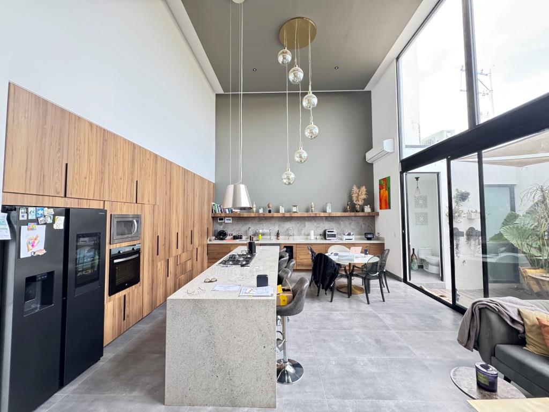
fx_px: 222
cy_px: 206
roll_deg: +1.5
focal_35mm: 14
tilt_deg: +4.5
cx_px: 274
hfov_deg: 102.1
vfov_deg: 85.7
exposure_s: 1/99
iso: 320
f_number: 2.2
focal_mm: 2.22
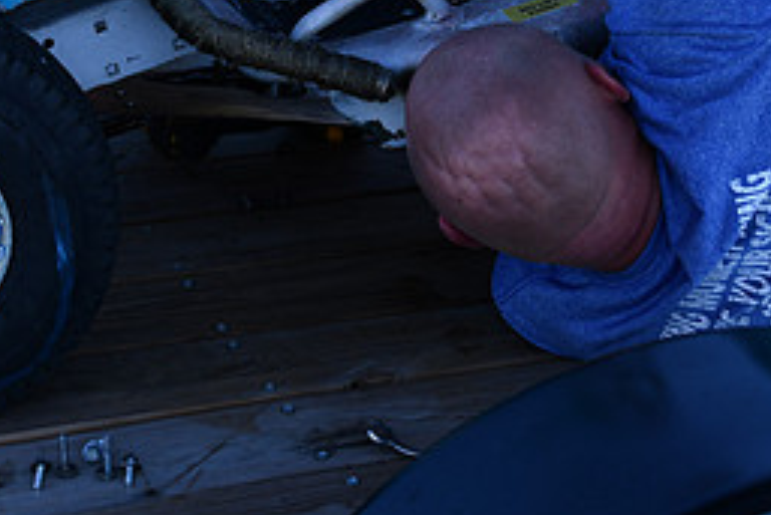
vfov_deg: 10.6
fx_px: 2764
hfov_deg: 15.9
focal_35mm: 129
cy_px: 11
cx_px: 349
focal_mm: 38
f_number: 8
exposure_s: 1/250
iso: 140
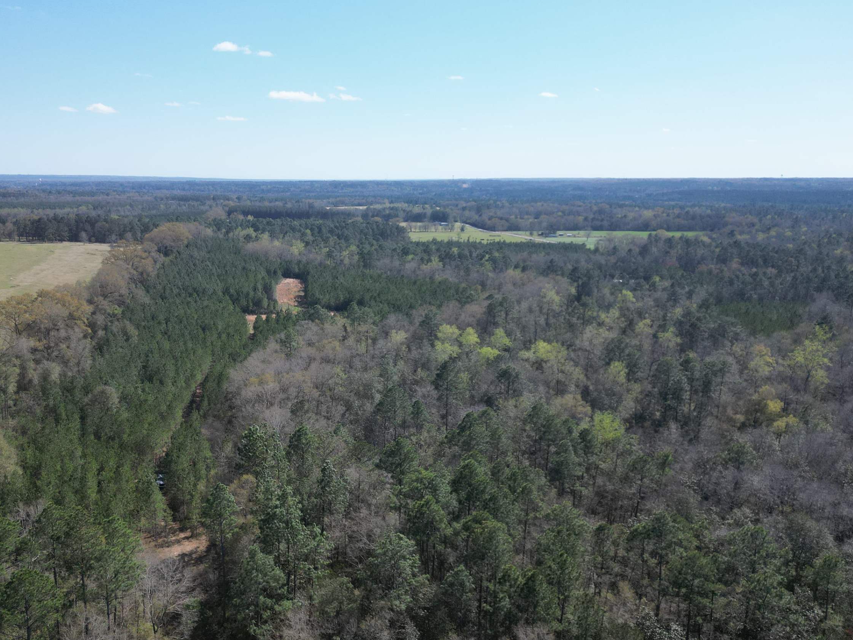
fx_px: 813
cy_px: 342
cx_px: 341
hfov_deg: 54.9
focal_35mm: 33
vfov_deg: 42.9
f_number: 1.7
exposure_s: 1/3000
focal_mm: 6.72
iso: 150
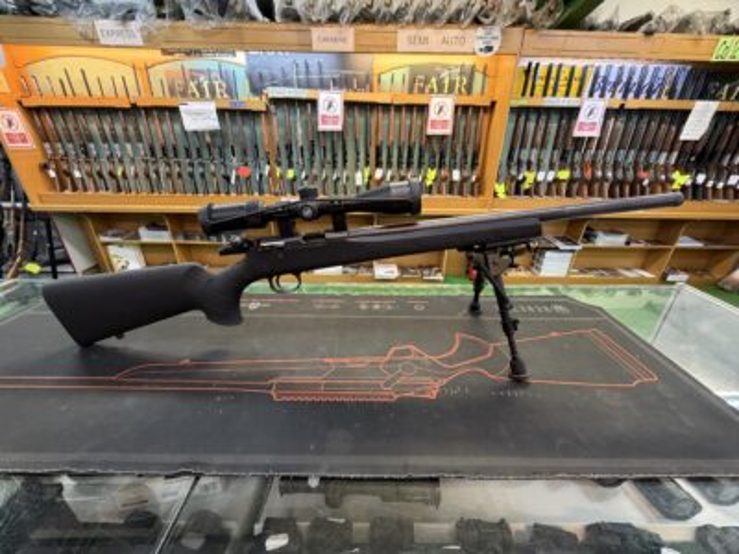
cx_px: 370
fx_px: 299
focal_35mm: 14
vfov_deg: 85.7
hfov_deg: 102.1
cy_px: 277
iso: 400
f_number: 2.2
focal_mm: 2.22
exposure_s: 1/50
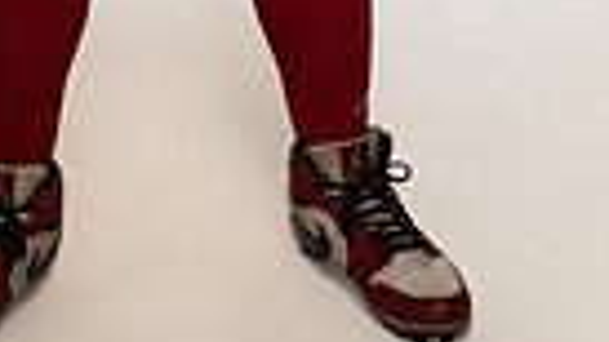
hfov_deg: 13.0
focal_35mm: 165
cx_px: 160
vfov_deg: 6.9
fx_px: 2664
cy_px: -546
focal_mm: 48
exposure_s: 1/200
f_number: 6.3
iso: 500
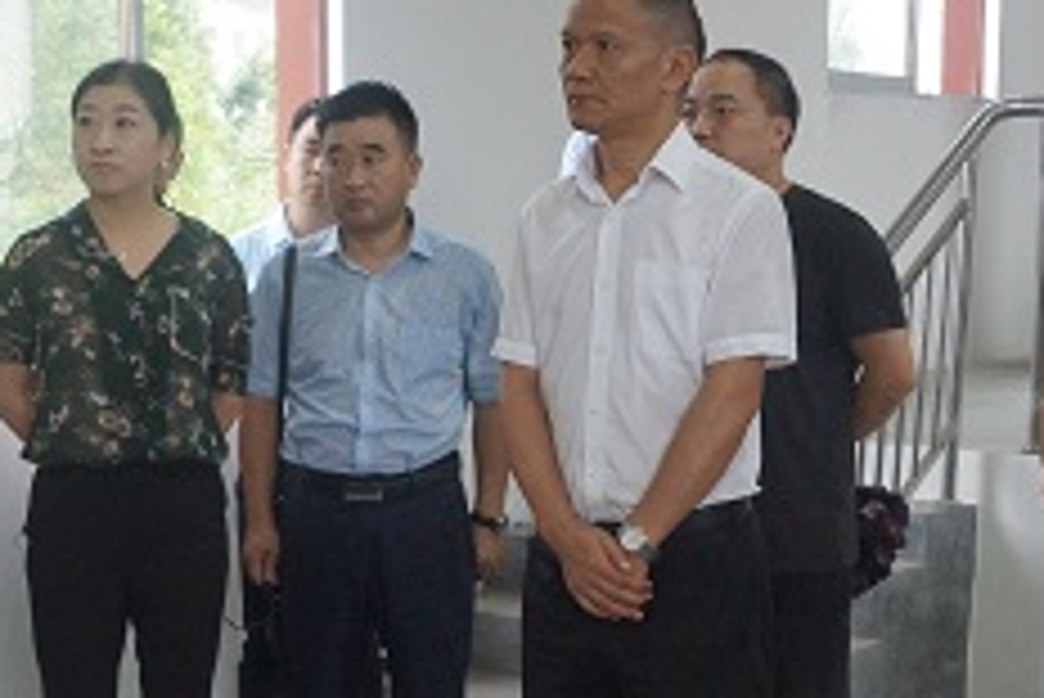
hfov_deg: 28.2
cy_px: 583
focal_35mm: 71
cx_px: 338
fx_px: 2060
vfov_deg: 19.0
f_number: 4
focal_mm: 22
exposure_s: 1/125
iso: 1600
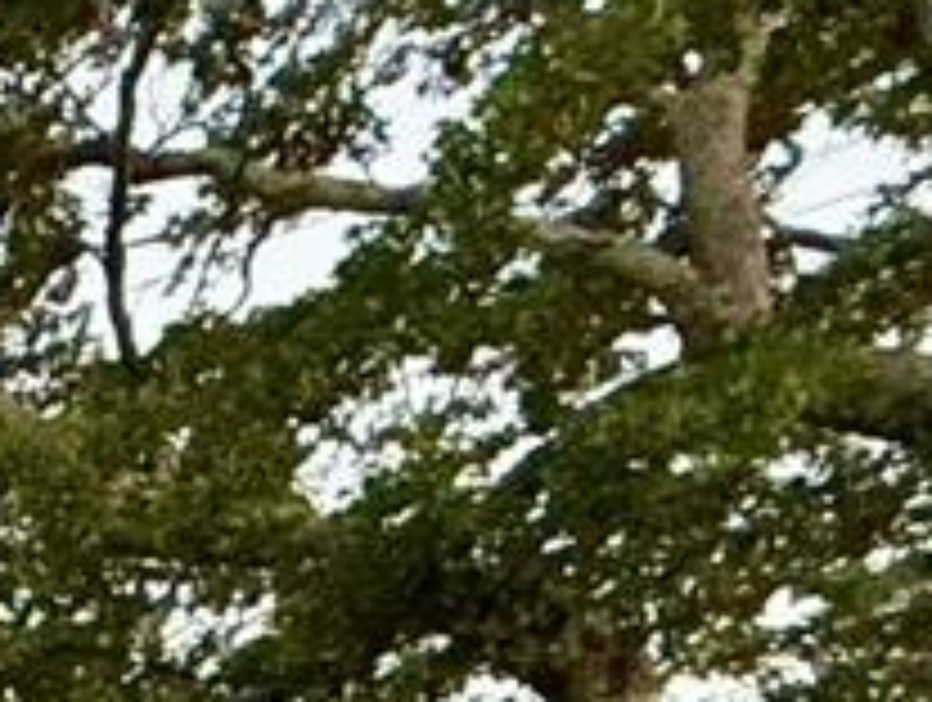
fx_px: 2913
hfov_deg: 10.4
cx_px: -2080
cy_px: 1926
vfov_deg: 10.7
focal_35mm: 108
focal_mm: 2.22
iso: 250
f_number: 2.2
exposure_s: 1/99
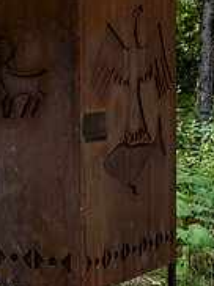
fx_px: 983
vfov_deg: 16.5
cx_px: 6
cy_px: 69
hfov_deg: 12.3
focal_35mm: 119
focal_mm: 24
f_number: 8
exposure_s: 1/200
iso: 400
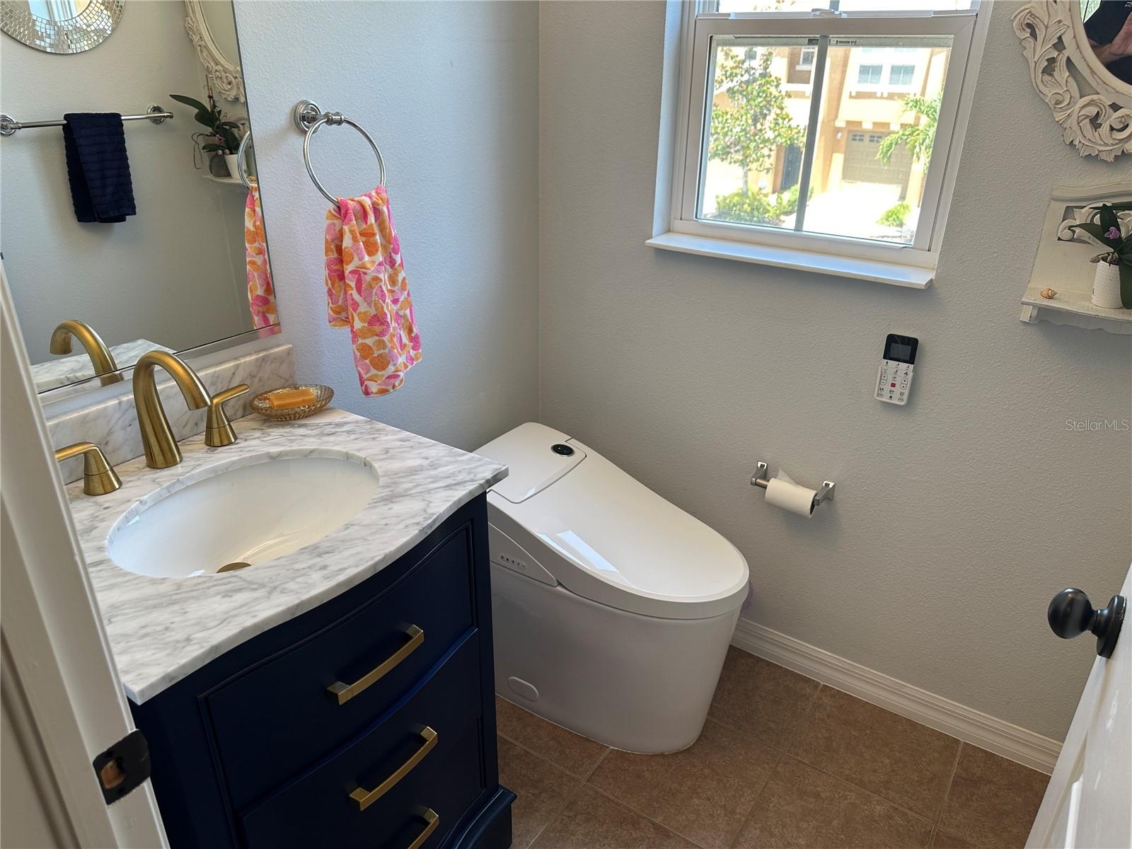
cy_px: 424
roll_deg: -0.8
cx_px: 566
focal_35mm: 24
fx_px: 785
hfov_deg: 71.6
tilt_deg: -24.9
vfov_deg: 56.8
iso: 100
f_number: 1.78
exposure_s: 1/120
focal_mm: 6.86
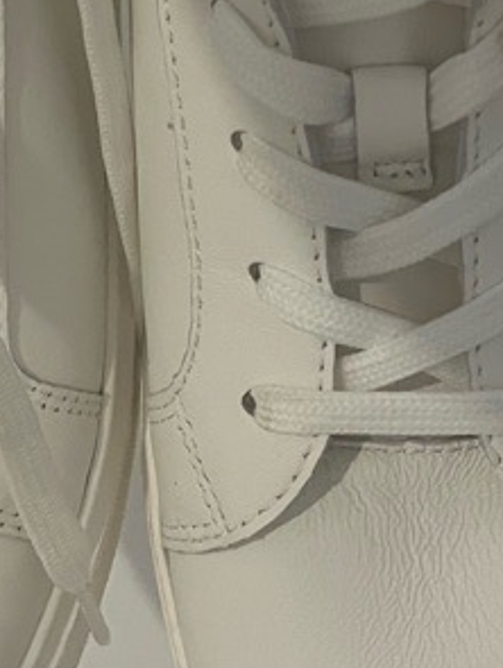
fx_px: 1701
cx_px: 145
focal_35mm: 88
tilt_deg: -22.4
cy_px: 109
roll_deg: +2.2
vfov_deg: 21.9
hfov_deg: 16.8
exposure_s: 1/60
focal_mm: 5.1
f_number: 1.6
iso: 320
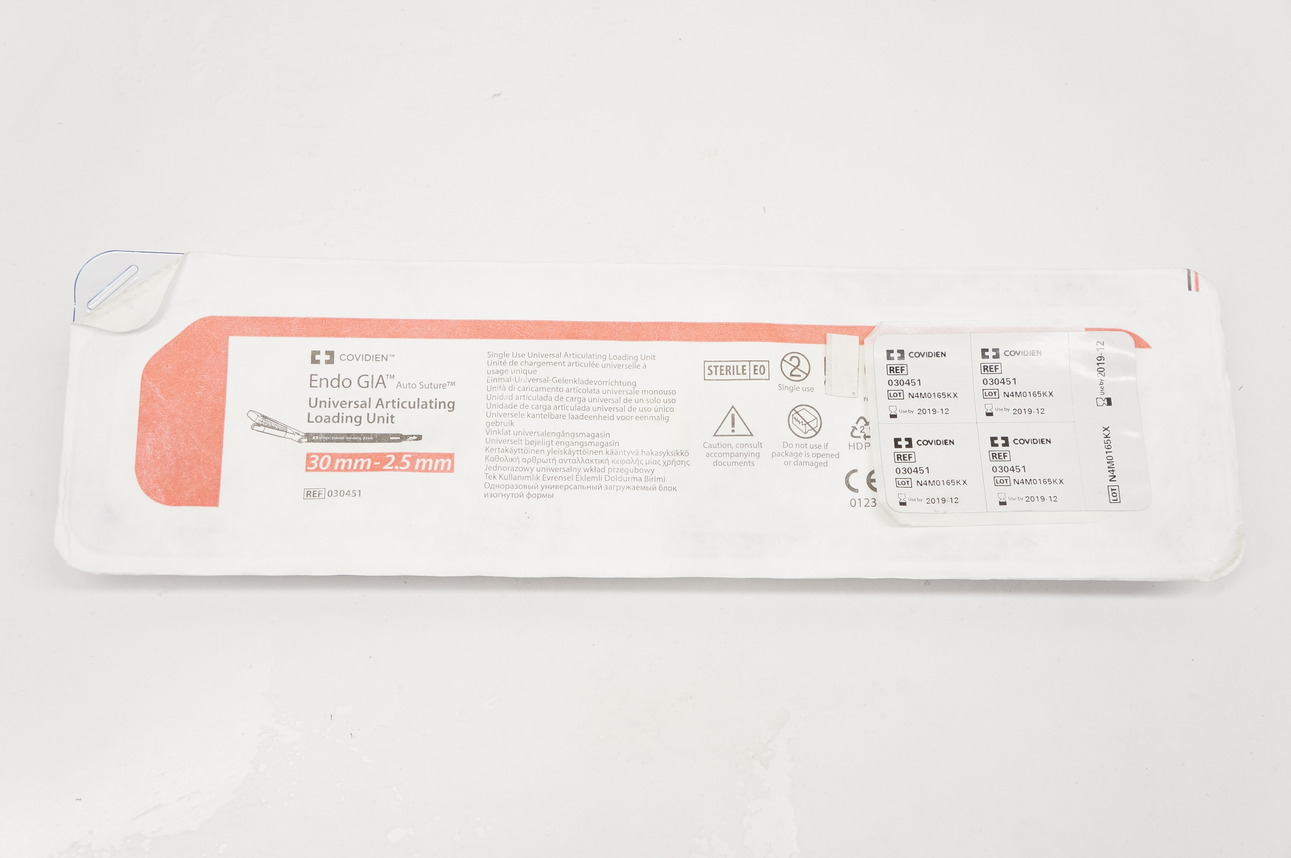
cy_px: 429
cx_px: 646
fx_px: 1666
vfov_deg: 28.9
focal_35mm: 46
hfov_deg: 42.4
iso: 800
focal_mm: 31
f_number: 7.1
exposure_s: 1/100
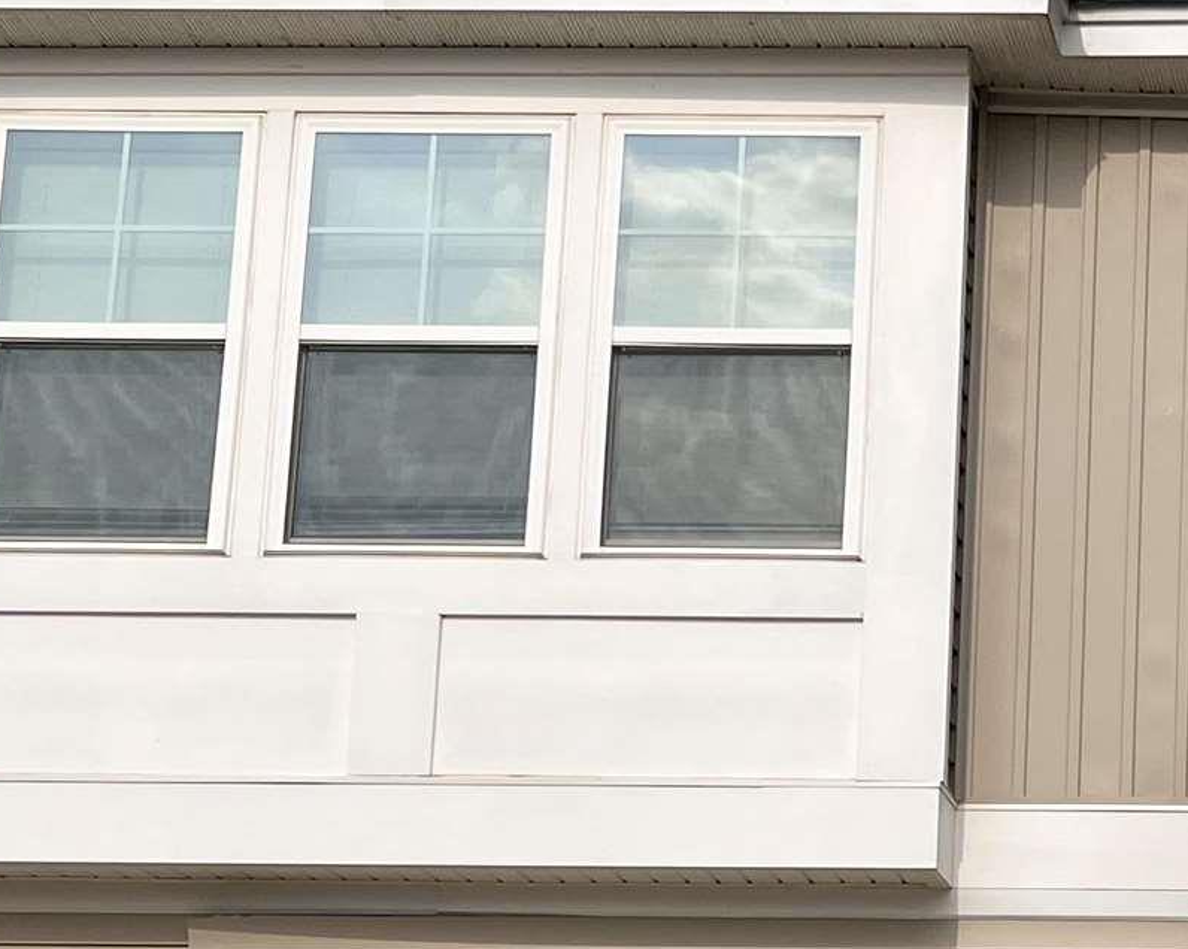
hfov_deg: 18.5
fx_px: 3444
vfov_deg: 15.5
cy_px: 880
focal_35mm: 98
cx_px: 1437
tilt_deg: +11.8
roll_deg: -0.7
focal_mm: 5.1
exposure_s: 1/5848
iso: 50
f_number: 1.6
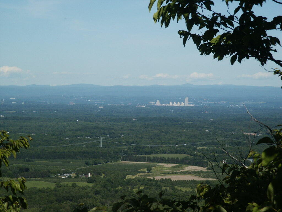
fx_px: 1132
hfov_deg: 14.2
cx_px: 141
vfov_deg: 10.7
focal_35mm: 139
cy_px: 106
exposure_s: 1/350
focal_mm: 28.23
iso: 64
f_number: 8
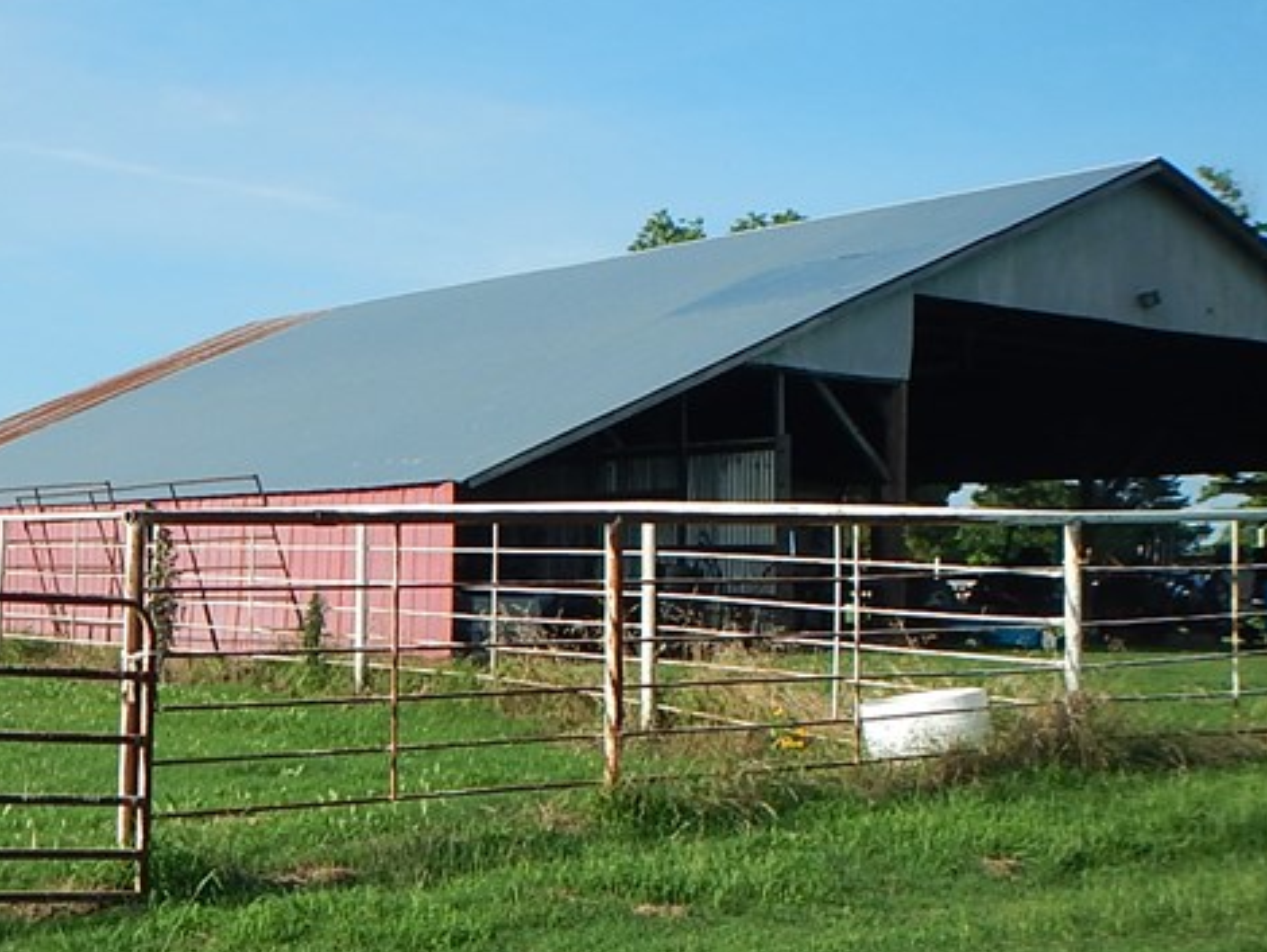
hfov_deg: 29.7
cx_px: 30
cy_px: 499
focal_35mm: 61
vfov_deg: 24.0
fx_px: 2234
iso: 125
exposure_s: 1/800
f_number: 3.9
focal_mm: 5
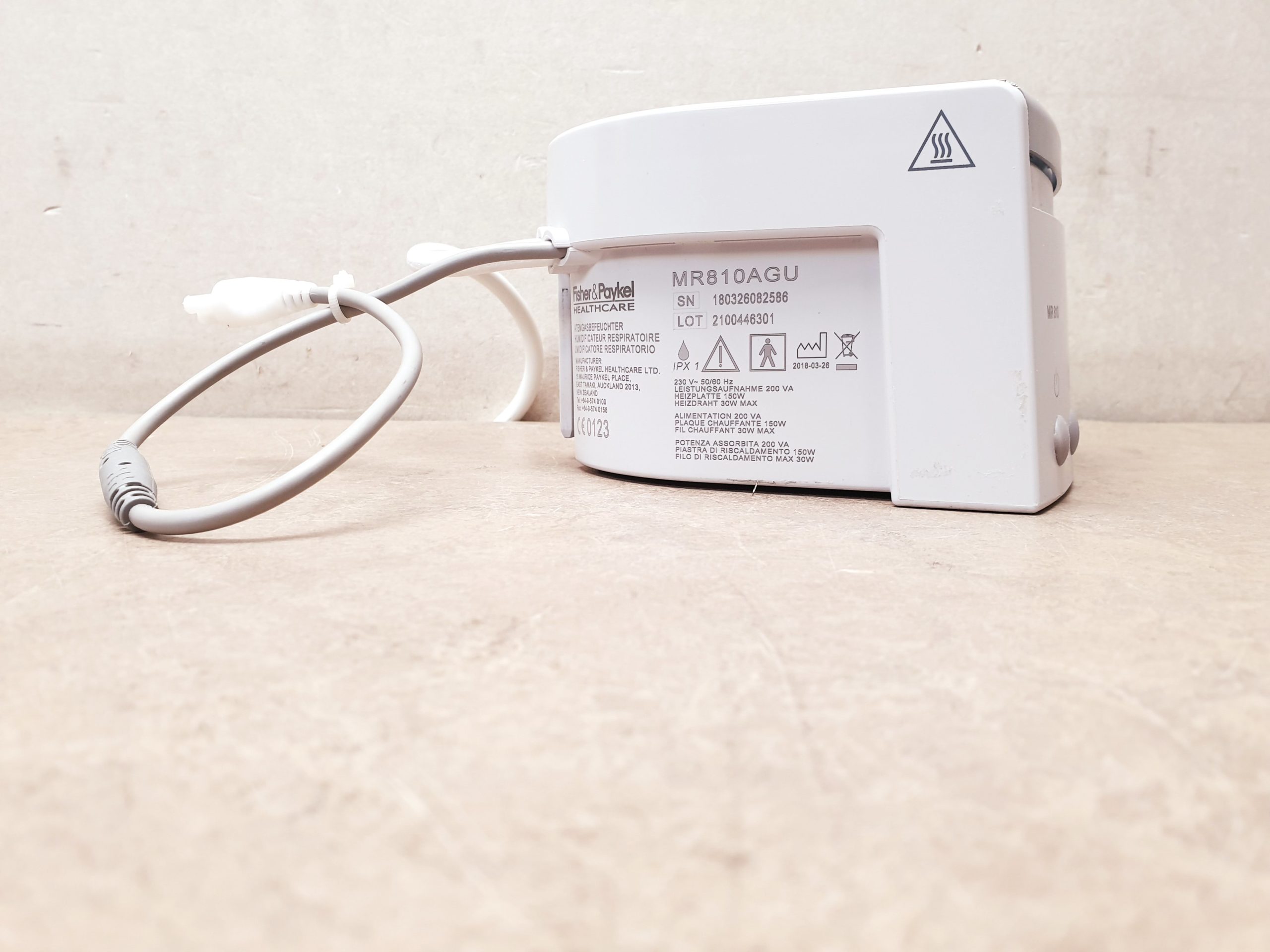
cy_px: 476
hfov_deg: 67.3
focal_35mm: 26
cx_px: 635
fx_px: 954
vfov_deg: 53.1
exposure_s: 1/50
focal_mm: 4.3
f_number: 2.4
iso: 125
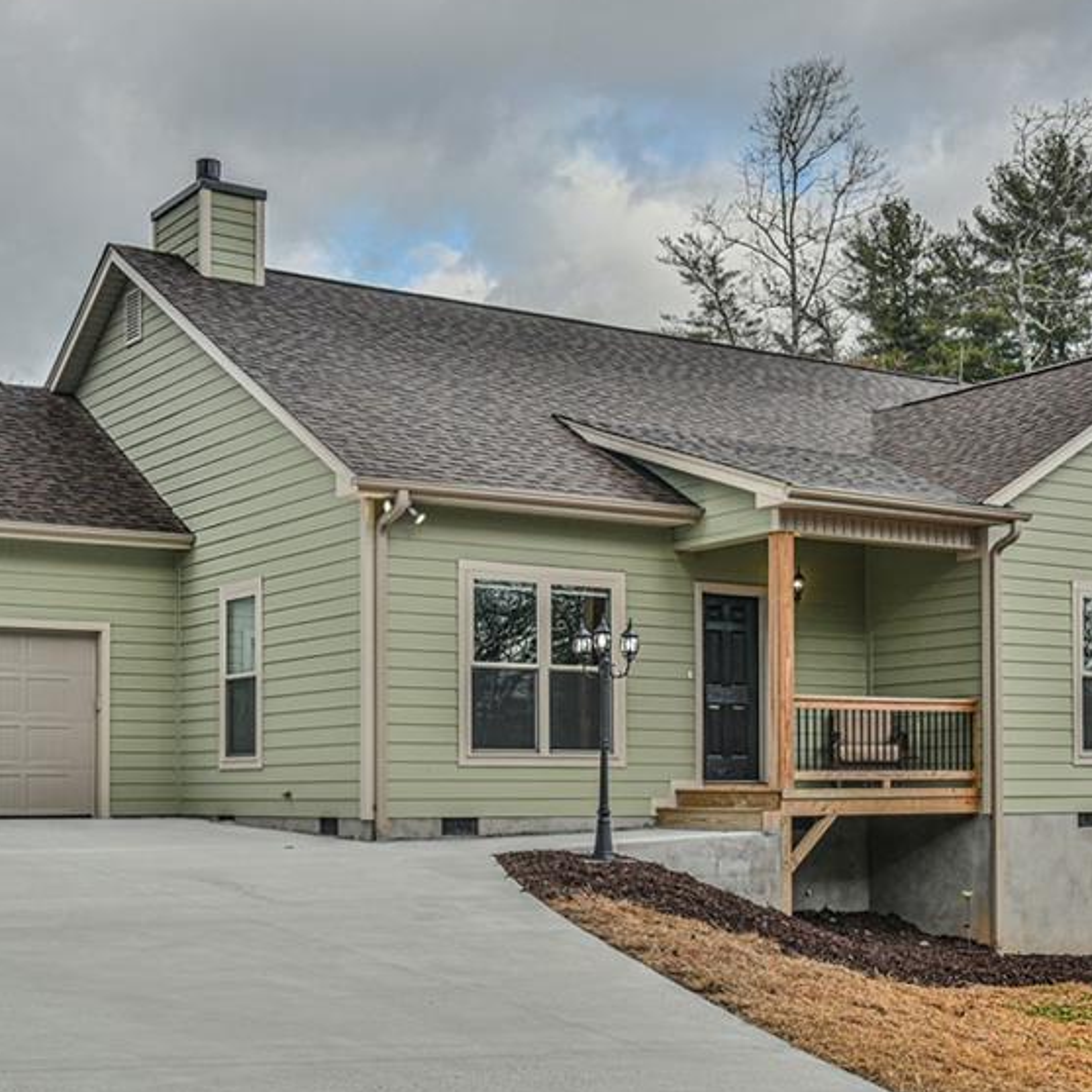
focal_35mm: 50
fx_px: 1785
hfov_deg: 34.0
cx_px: 518
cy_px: 642
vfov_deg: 33.9
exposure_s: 1/200
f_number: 7.1
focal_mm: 32
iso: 400
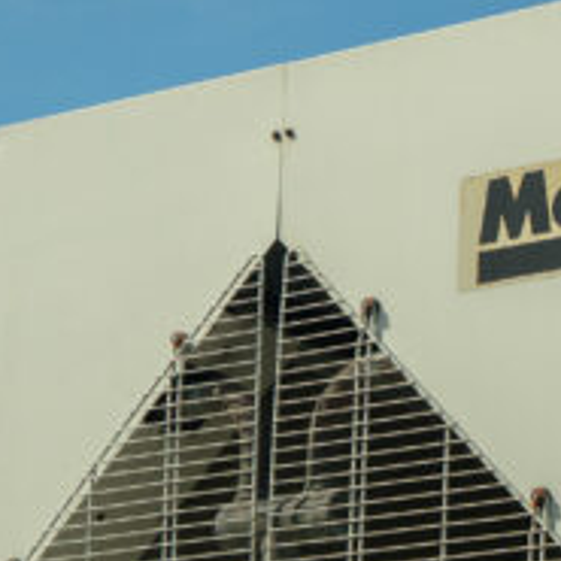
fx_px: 2842
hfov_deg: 10.9
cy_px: 669
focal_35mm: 155
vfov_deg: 11.1
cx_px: 834
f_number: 4
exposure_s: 1/320
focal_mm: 33
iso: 100
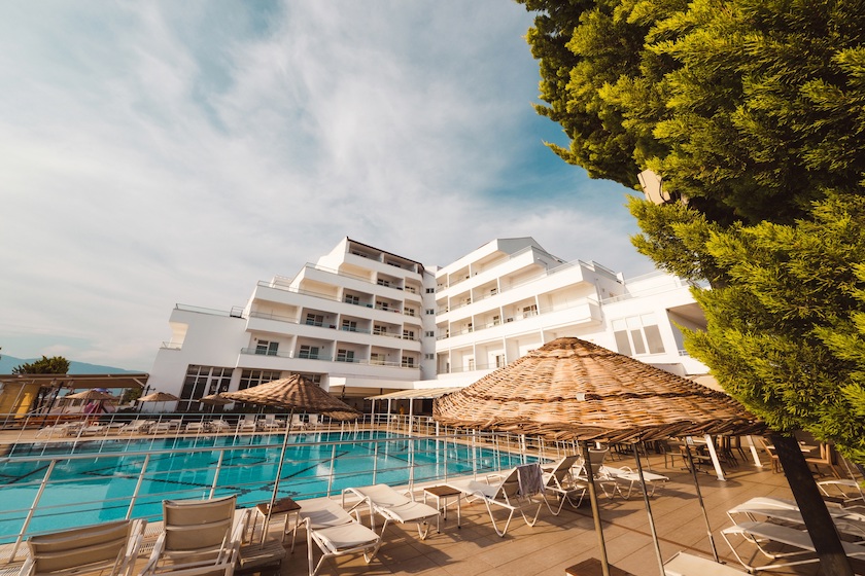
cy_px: 288
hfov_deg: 112.6
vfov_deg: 90.0
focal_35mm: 12
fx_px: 288
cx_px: 432
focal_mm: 8
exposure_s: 1/160
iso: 200
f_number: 16
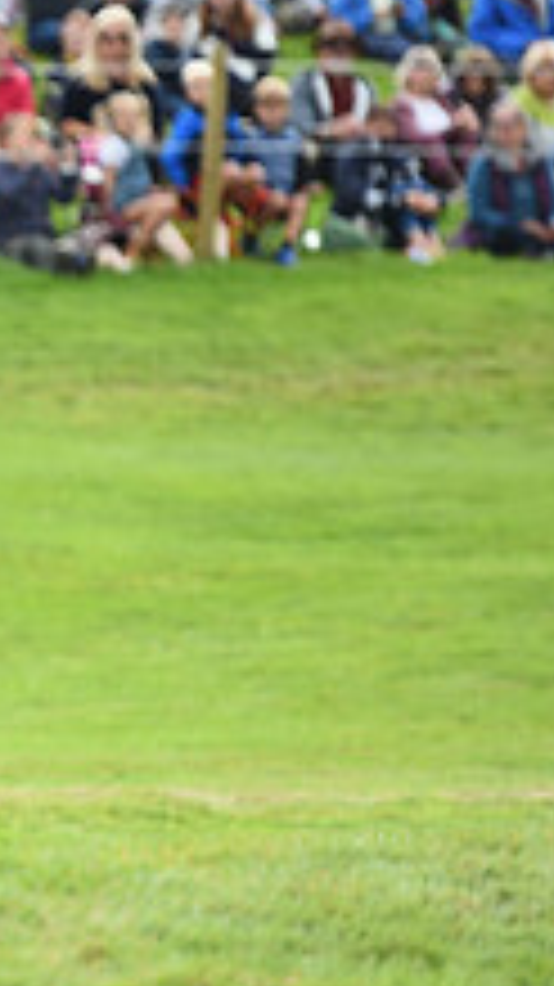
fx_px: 12707
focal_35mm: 486
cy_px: 405
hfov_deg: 2.5
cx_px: -734
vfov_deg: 4.4
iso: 450
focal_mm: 175
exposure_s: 1/1250
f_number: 3.5
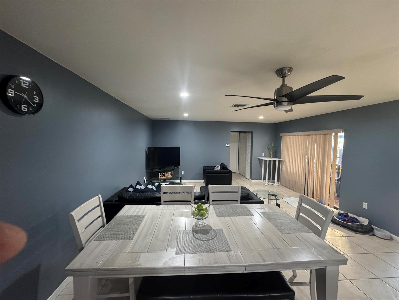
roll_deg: -1.4
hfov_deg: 102.1
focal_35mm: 14
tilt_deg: -4.3
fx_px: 161
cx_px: 200
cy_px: 150
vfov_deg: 85.7
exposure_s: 1/60
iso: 640
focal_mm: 2.22
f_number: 2.2
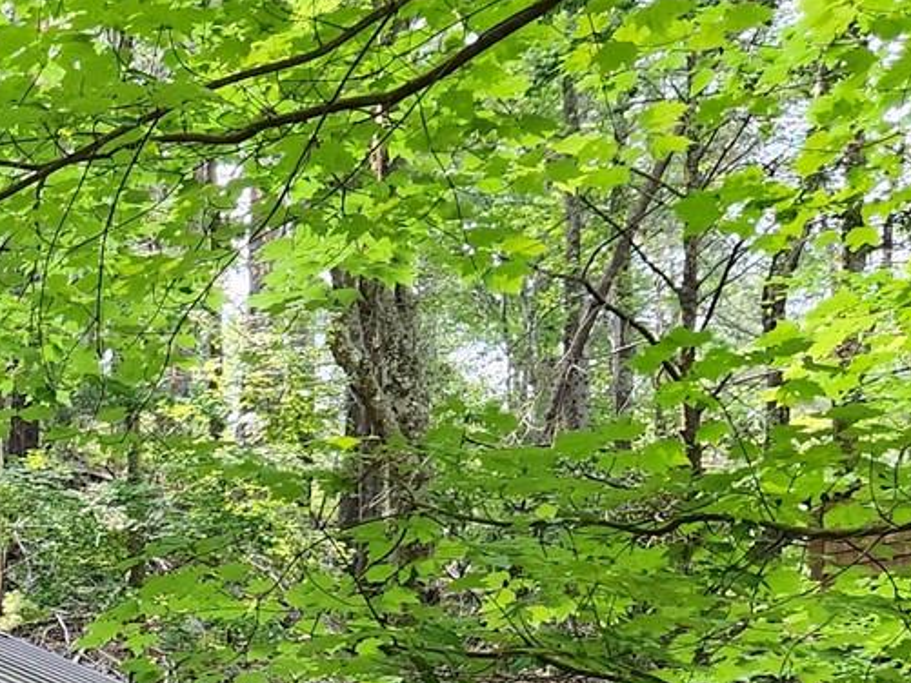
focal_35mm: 94
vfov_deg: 14.7
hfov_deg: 18.3
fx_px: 2474
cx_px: -504
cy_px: 1001
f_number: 1.8
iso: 100
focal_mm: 5.4
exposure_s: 1/180
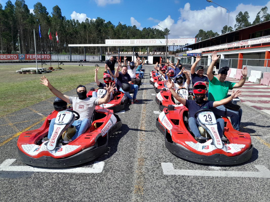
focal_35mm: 26
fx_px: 203
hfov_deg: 67.3
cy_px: 101
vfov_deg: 53.1
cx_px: 135
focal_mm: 3.98
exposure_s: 1/592
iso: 40
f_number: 1.8
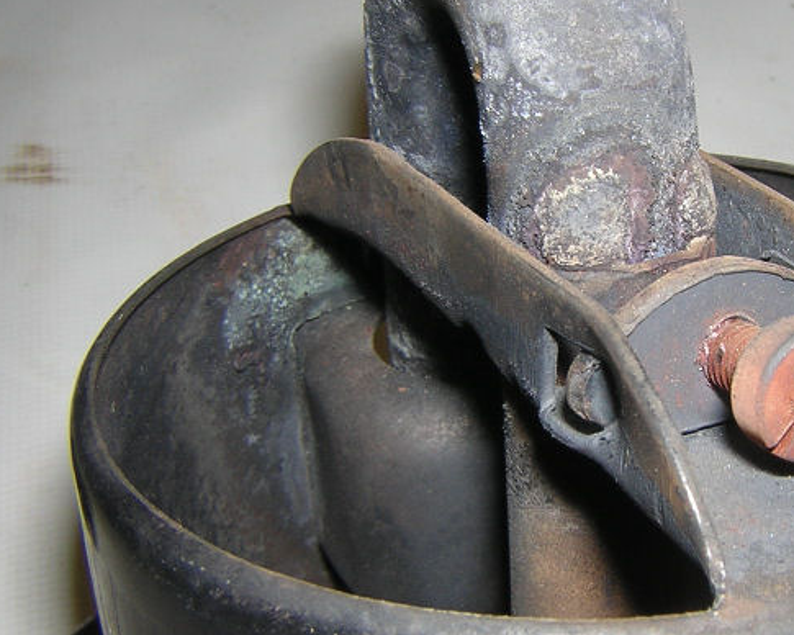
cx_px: 581
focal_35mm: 58
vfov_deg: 26.2
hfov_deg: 32.0
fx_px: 1363
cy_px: 303
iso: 100
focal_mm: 4.7
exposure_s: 1/60.1
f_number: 5.2
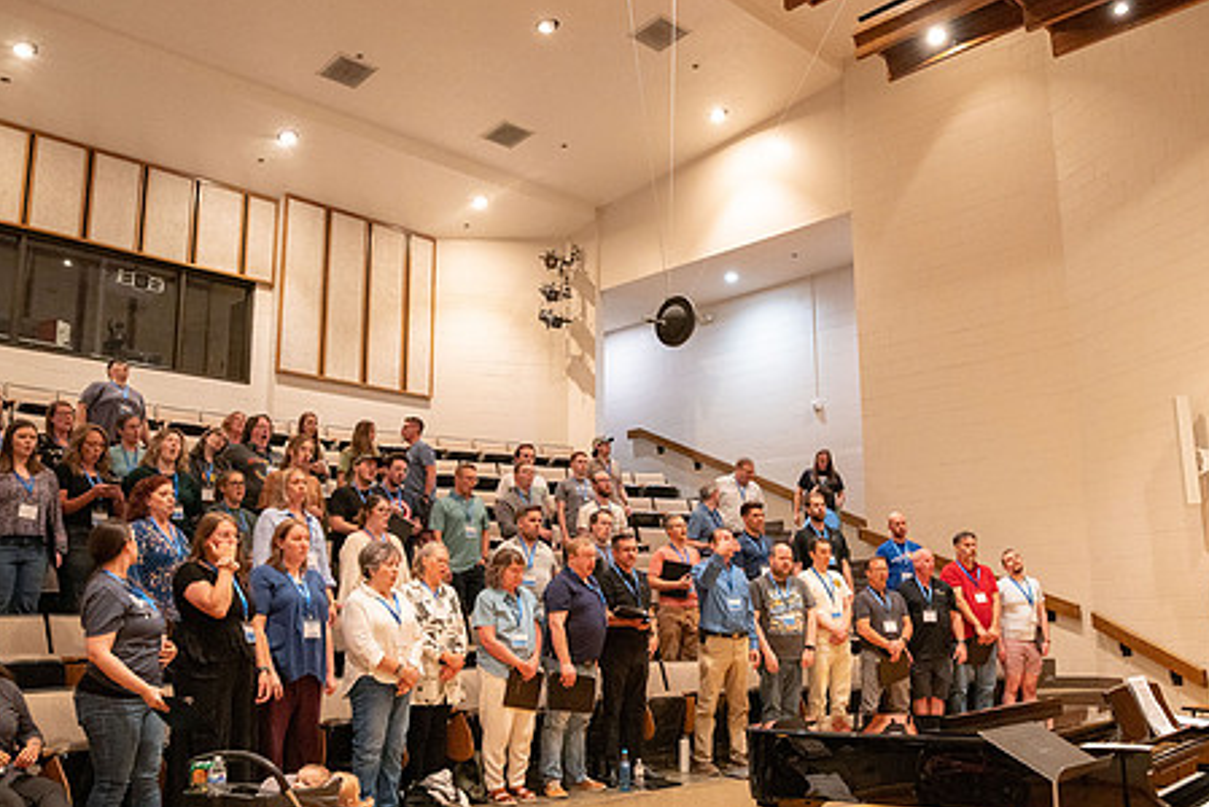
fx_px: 1042
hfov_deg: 60.0
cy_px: 464
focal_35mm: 31
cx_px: 687
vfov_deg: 42.3
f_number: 5.6
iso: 1600
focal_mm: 24
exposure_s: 1/125
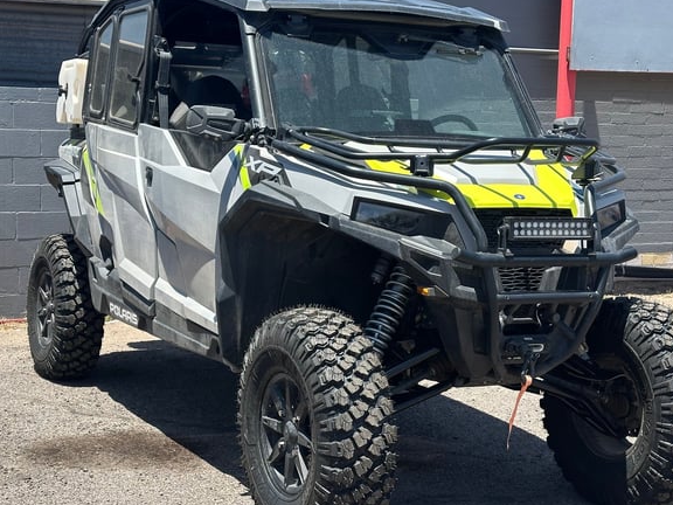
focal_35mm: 64
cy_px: 249
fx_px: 1244
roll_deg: -1.2
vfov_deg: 22.9
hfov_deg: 30.2
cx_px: 297
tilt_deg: -6.3
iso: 64
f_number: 1.78
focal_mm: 6.86
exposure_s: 1/2114
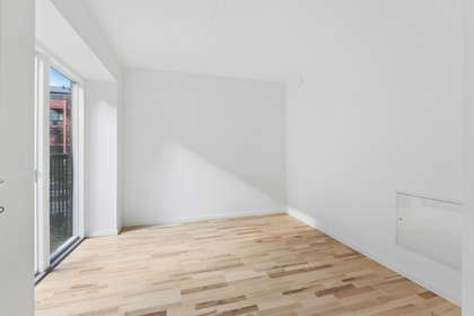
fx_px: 197
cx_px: 237
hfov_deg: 100.4
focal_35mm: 15
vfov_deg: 77.3
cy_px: 158
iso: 200
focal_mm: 10
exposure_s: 1/15
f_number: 8
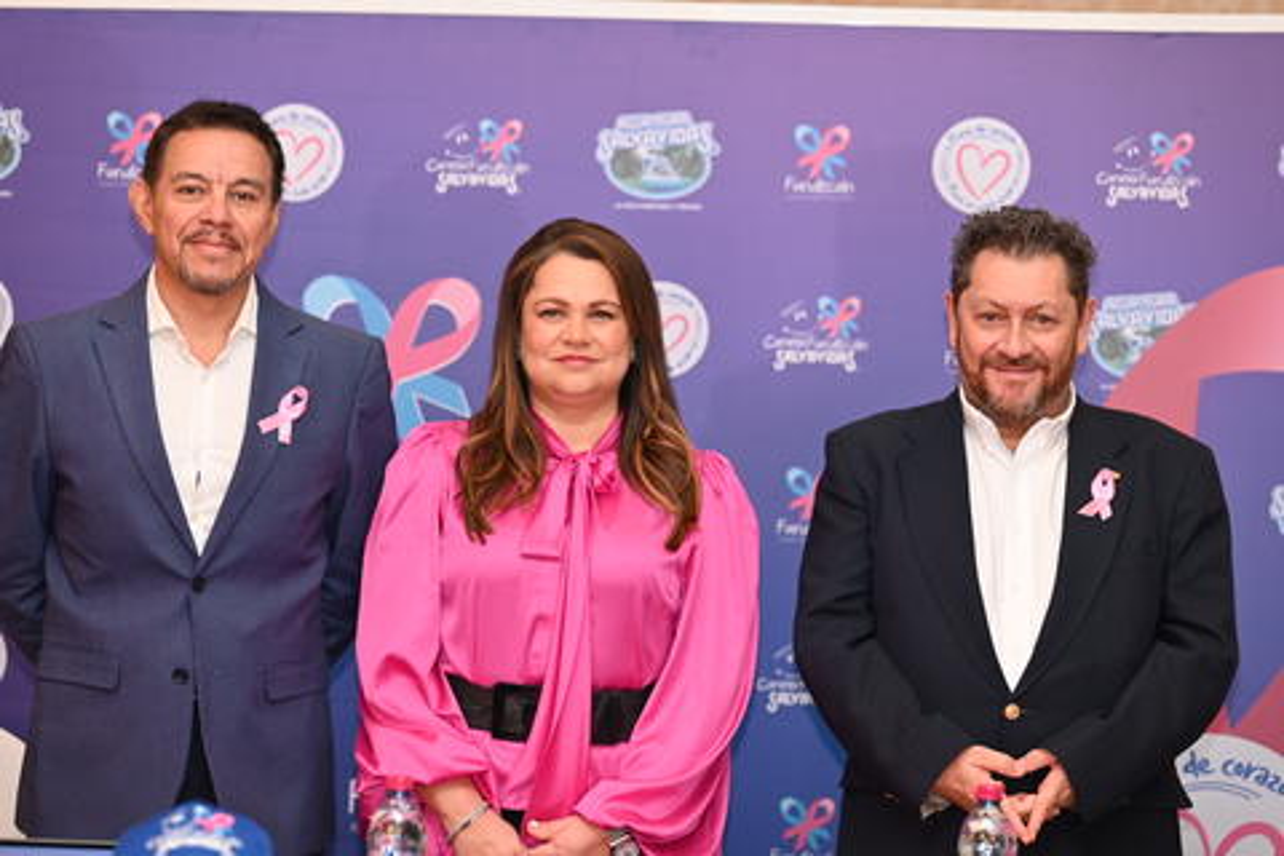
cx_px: 642
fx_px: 4993
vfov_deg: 9.8
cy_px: 428
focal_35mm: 140
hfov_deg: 14.7
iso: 800
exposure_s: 1/60
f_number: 4
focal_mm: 140
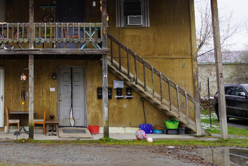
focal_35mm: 49
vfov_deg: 27.2
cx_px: 26
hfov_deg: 37.8
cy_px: 47
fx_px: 337
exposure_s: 1/80
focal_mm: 26
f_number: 4.5
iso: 100
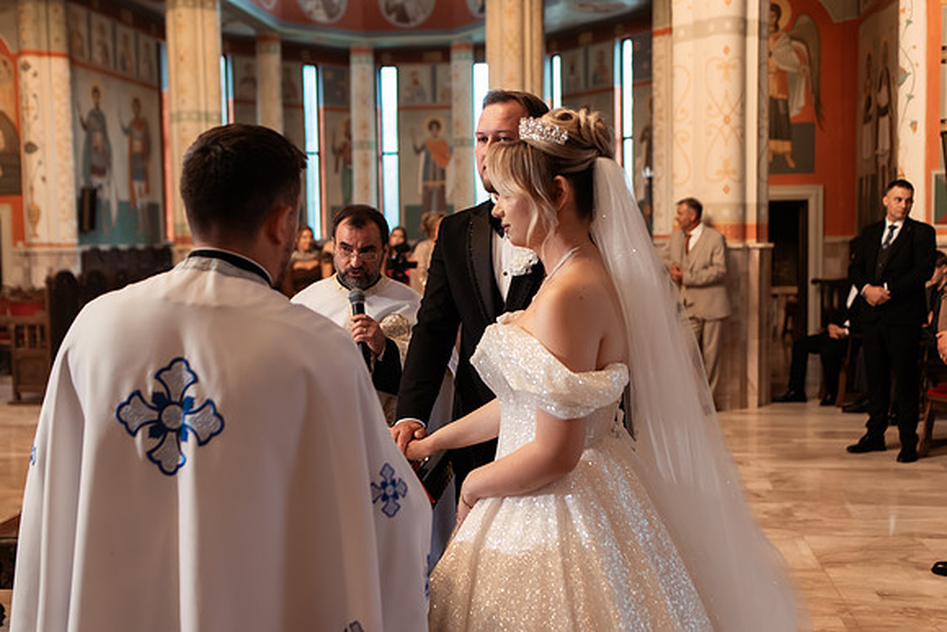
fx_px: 977
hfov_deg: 51.7
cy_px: 312
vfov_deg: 35.8
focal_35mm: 37
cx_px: 493
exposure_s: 1/200
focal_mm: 35
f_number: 2.5
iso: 1600
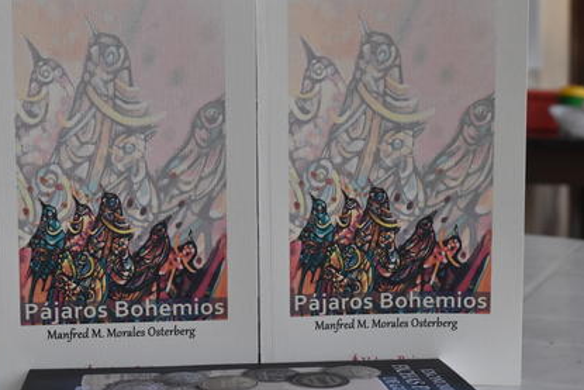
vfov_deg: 20.9
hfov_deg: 30.9
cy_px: 166
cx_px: 246
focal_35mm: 65
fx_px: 1055
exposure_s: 1/2000
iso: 1600
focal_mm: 36
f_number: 8
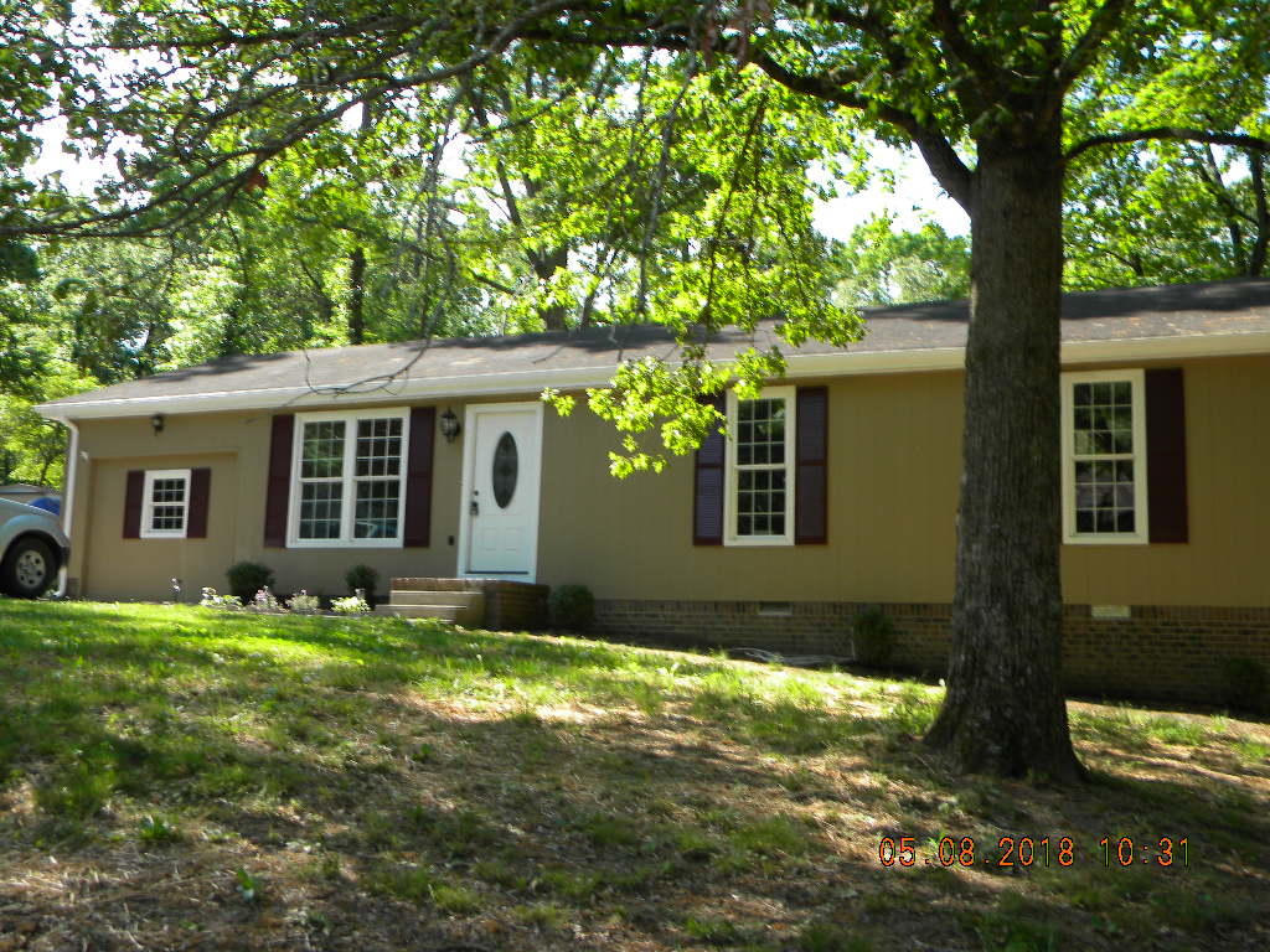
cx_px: 635
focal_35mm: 36
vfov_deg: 39.7
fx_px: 1321
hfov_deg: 51.4
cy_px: 476
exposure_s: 1/184
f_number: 3.7
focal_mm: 6.4
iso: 80
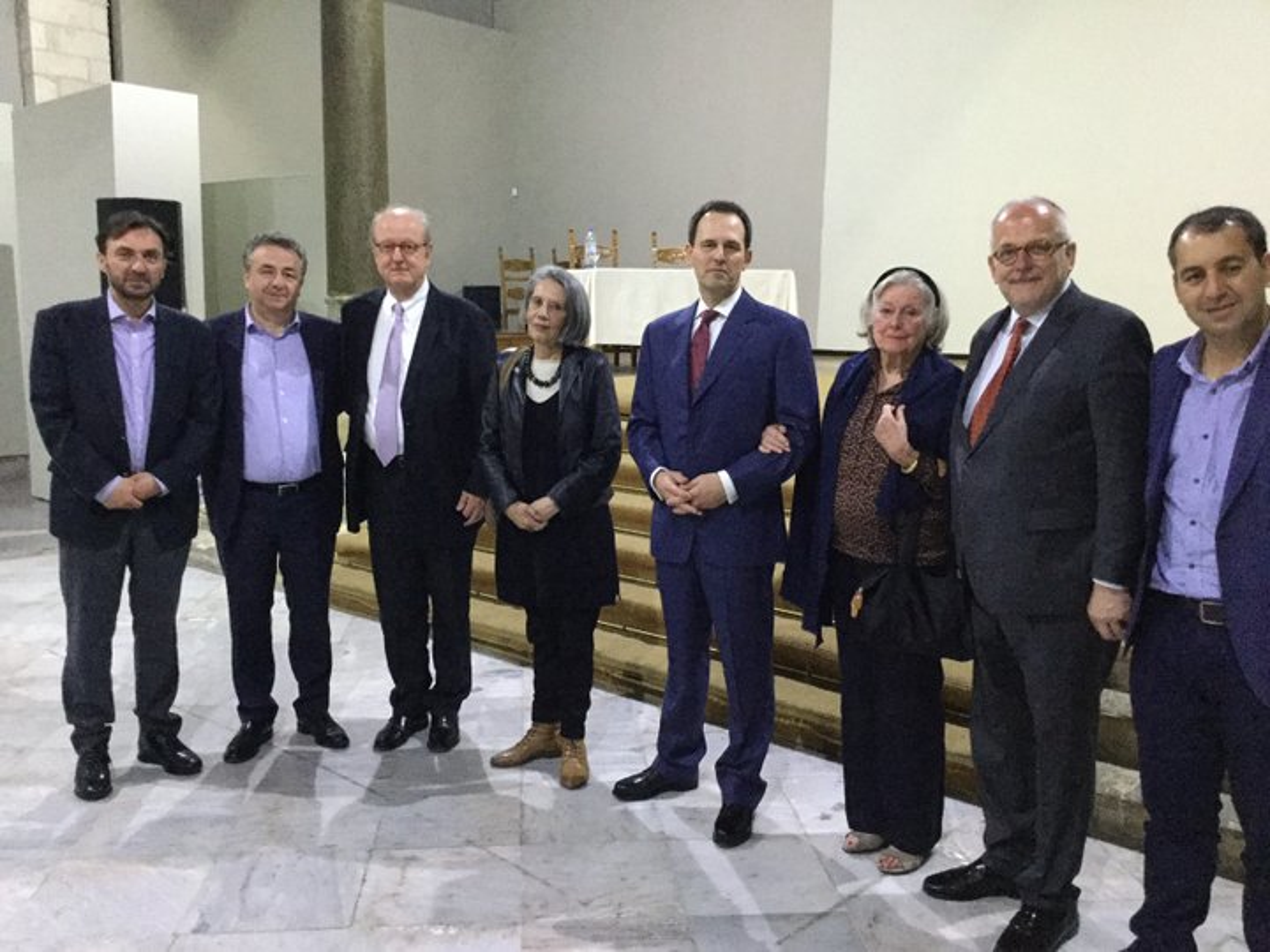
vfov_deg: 45.4
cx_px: 635
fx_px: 1137
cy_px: 476
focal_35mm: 31
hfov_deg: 58.4
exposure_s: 1/17
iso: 320
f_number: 2.4
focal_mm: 3.3
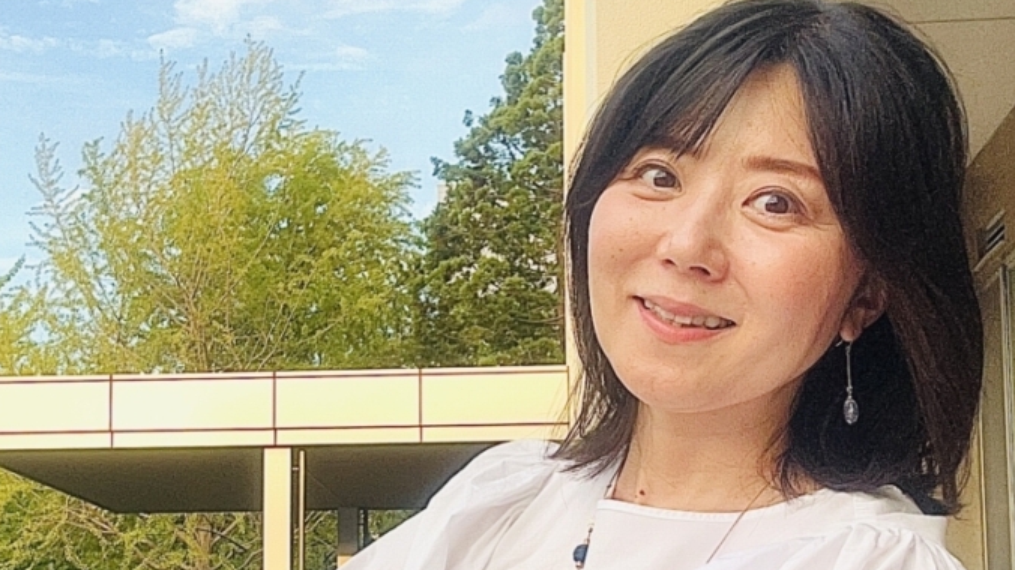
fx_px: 888
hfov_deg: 59.5
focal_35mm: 33
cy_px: 350
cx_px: 508
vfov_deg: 35.5
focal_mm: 2.69
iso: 25
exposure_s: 1/121
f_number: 1.9
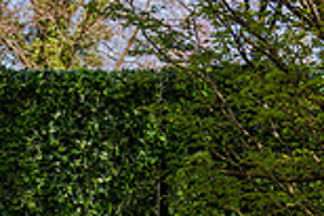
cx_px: -162
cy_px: 393
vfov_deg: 10.1
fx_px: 1153
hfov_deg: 14.9
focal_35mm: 128
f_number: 5
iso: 100
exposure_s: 1/250
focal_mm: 34
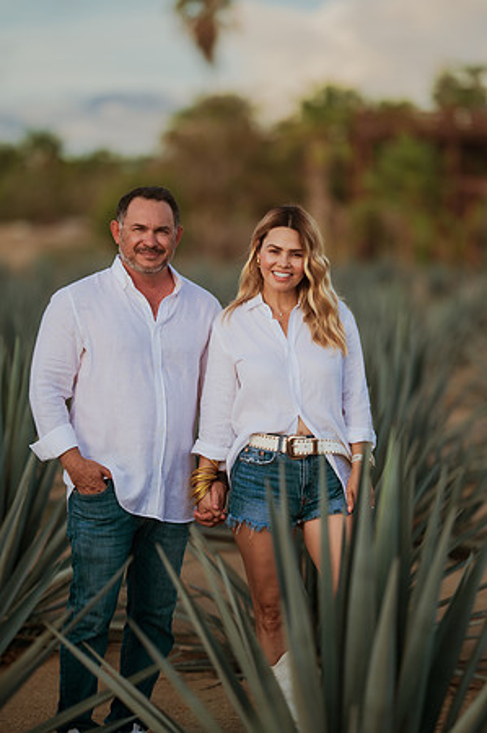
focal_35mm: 135
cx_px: 244
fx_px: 2746
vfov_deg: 15.2
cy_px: 366
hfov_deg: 10.1
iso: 100
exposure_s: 1/1600
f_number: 1.8
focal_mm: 135
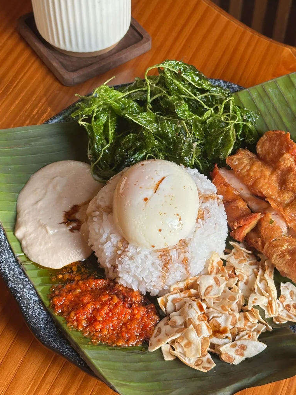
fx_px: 775
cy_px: 170
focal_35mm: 68
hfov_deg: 21.6
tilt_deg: -52.9
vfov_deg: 28.5
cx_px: 178
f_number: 1.78
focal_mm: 6.86
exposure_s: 1/50
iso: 50
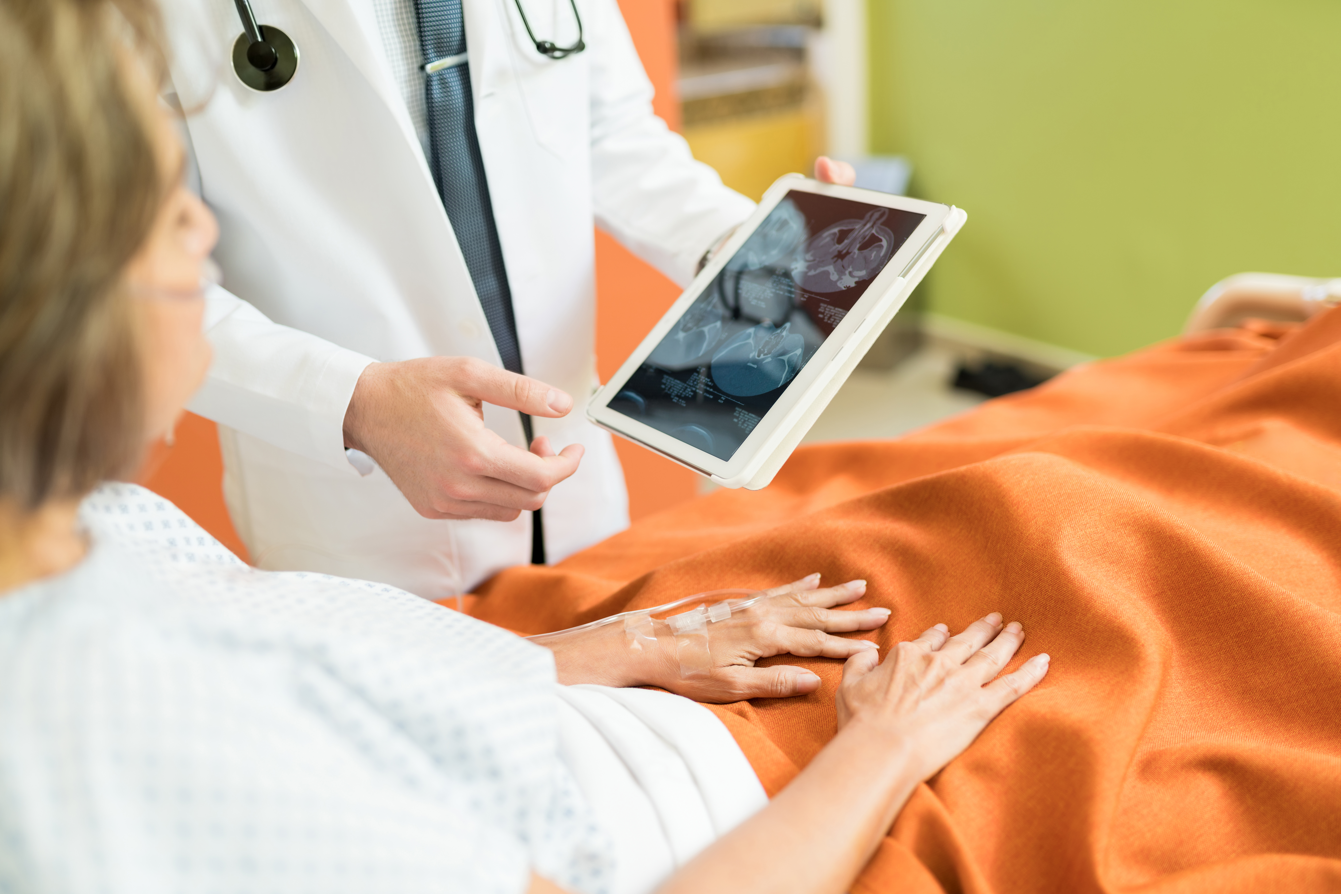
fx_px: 1304
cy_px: 447
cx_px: 670
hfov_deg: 54.4
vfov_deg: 37.9
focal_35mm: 35
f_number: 1.8
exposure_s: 1/160
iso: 100
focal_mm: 35
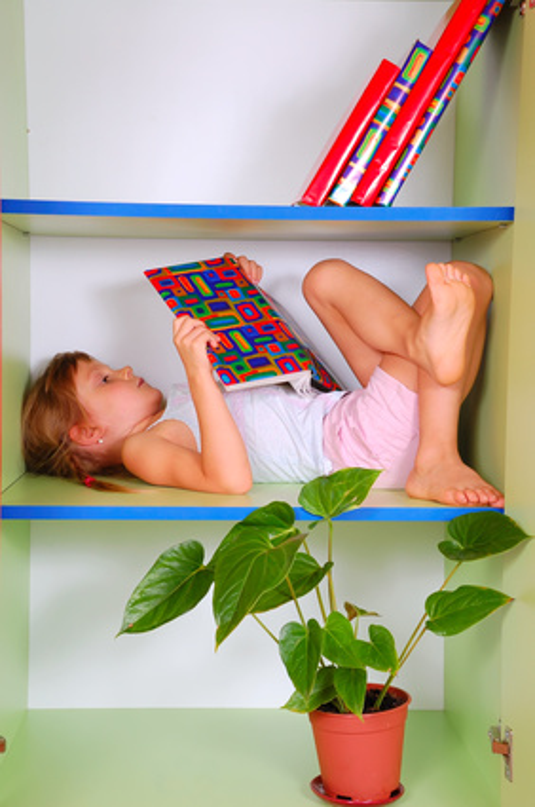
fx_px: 1342
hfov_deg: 22.5
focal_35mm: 60
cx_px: 268
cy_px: 404
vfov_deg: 33.4
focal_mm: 40
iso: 200
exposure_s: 1/250
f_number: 7.1
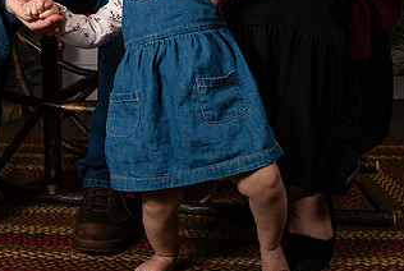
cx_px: 117
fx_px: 731
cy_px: 33
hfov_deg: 30.5
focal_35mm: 65
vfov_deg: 20.6
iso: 320
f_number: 5.6
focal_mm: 24
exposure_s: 1/250
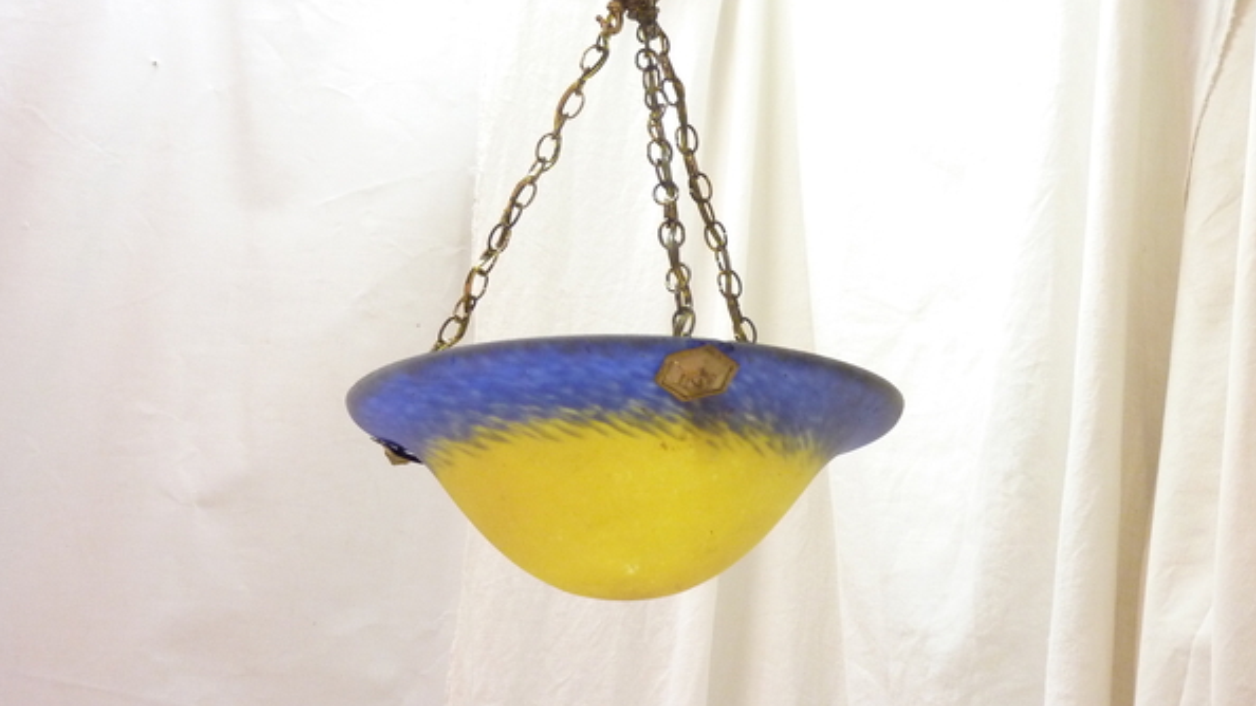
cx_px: 630
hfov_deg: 46.4
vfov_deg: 27.1
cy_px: 294
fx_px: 1465
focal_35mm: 44
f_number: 3.6
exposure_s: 1/13
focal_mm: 6.5
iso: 400
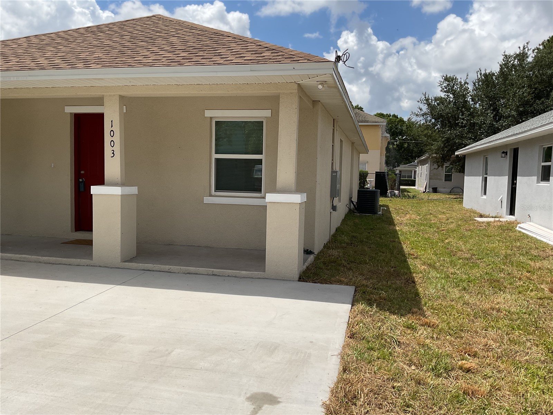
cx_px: 276
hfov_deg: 61.7
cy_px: 208
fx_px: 463
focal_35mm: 29
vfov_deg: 48.2
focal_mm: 3
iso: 16
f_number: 1.8
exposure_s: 1/3322
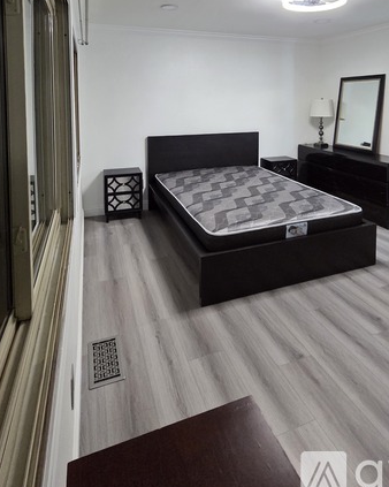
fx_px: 288
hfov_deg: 68.1
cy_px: 113
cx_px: 199
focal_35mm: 20
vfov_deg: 73.8
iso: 400
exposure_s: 1/60
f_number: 2.2
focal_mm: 2.2
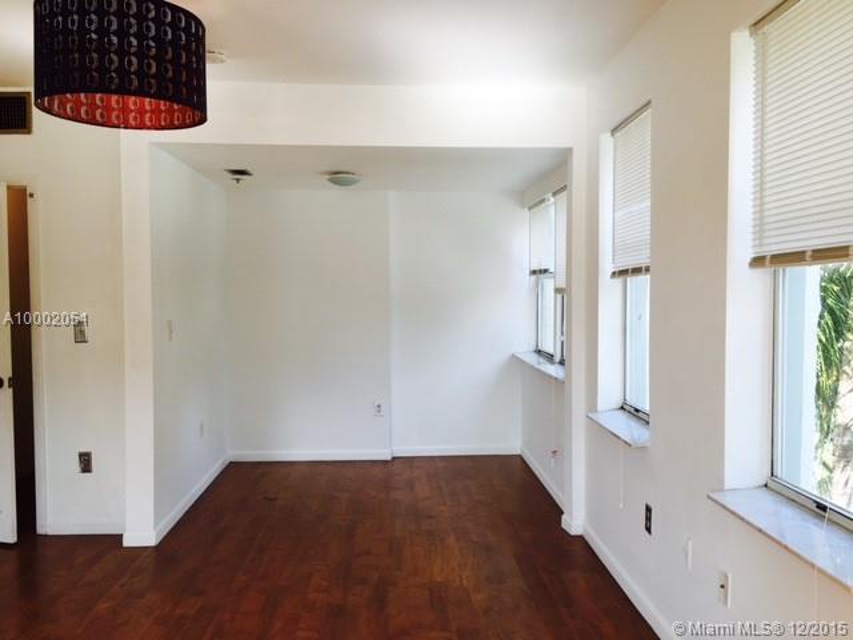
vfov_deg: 48.2
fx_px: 715
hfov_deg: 61.7
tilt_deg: -1.1
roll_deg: +1.0
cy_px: 320
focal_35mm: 29
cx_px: 426
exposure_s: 1/120
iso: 25
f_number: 2.2
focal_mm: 4.15
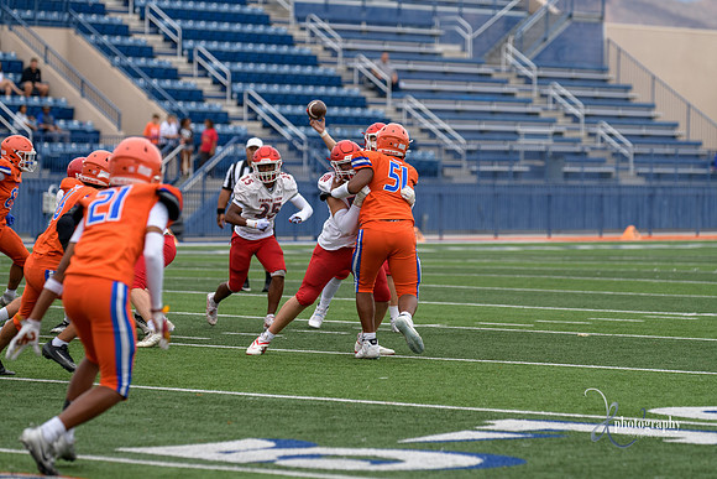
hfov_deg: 10.5
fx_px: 3884
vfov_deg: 7.0
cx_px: 358
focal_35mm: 195
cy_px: 240
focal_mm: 195
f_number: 3.5
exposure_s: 1/1000
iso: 400
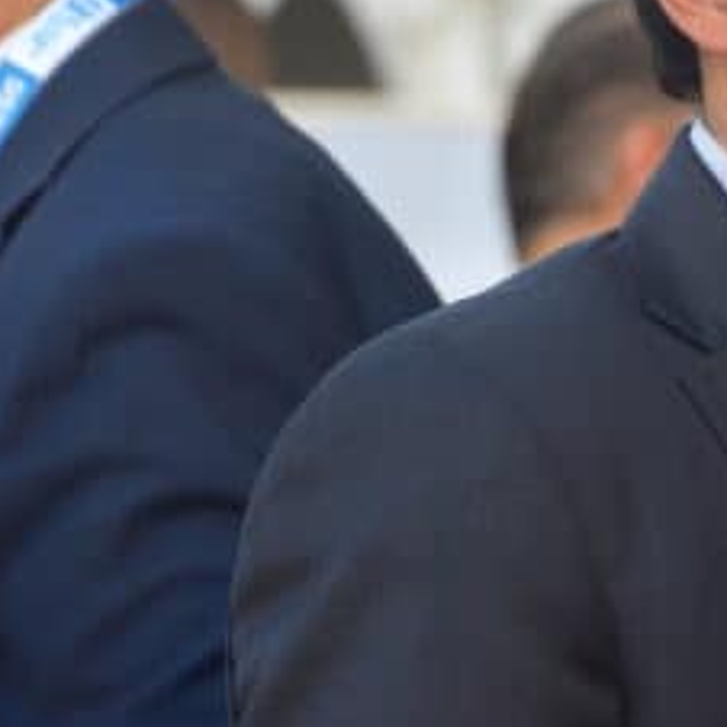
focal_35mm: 373
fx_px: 8863
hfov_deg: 4.7
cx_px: 936
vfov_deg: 4.7
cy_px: 145
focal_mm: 110
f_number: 5.6
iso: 560
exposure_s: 1/250
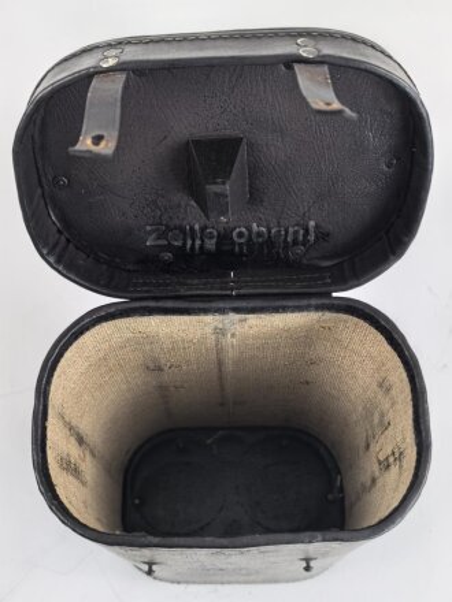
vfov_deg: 47.9
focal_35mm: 39
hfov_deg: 36.8
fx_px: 679
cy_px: 301
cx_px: 226
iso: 800
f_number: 2
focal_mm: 8.5
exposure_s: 1/928
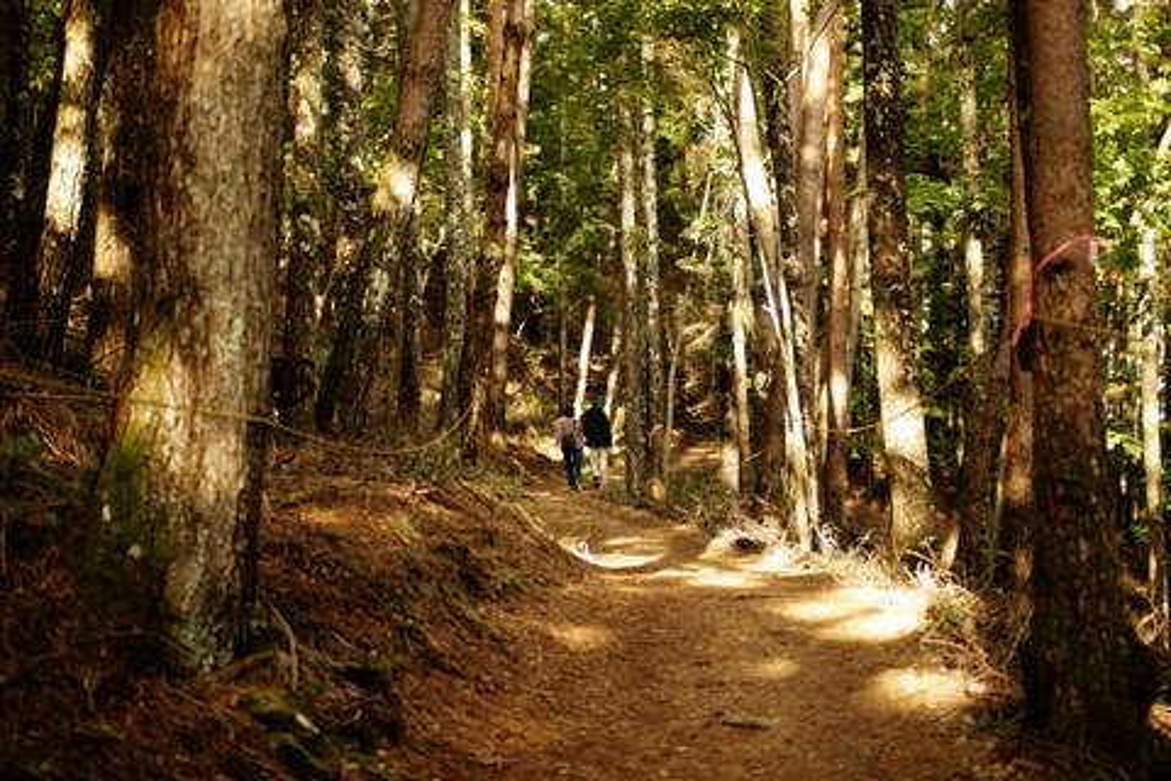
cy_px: 390
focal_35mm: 45
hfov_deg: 43.6
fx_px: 1464
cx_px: 586
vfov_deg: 29.9
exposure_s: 1/320
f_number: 1.4
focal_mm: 30
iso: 200
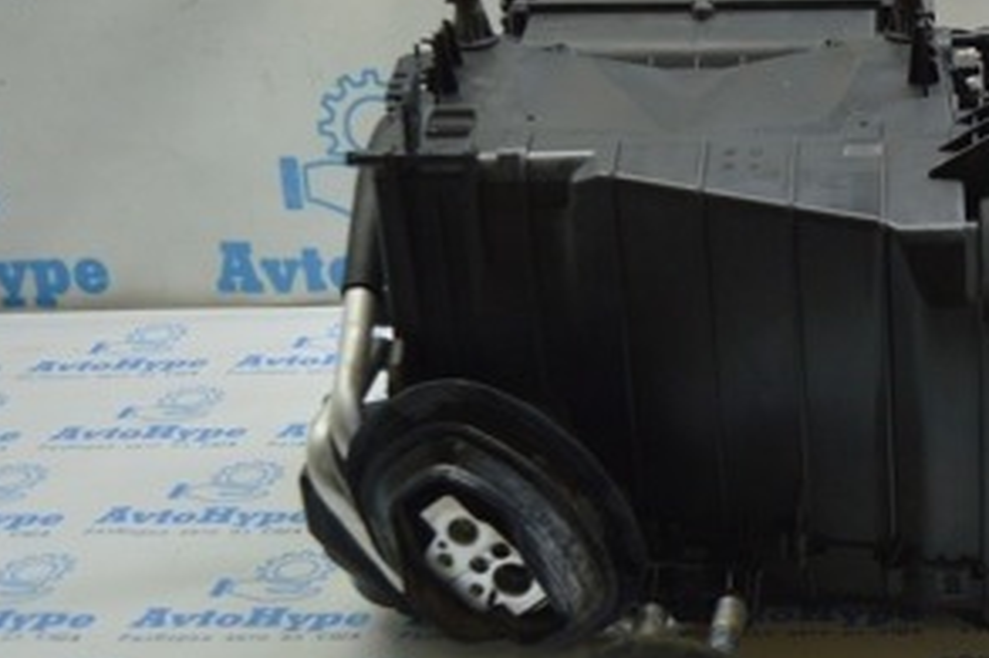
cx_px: 955
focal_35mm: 72
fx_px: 1977
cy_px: 278
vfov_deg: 18.9
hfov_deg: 26.8
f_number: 3.8
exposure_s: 1/80
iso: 400
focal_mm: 22
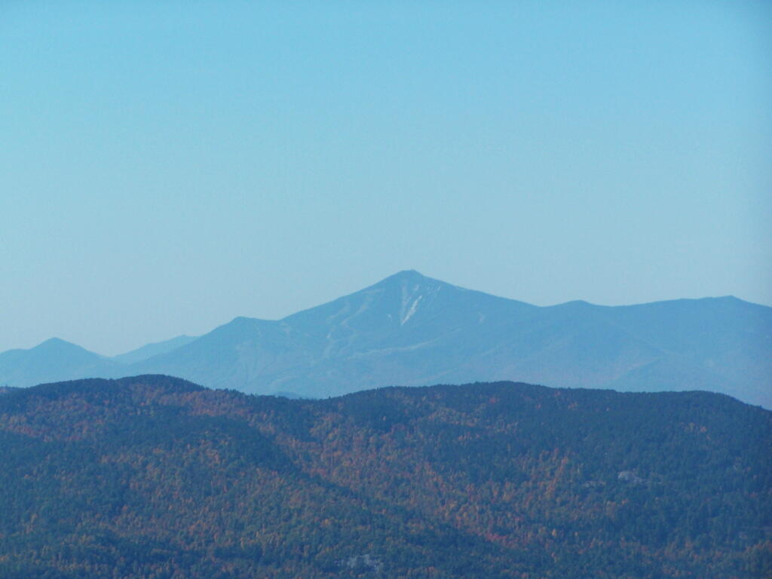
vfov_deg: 7.9
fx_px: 4215
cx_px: 386
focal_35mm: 189
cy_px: 290
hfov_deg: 10.5
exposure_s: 1/1000
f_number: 4.5
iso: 80
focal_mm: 31.3
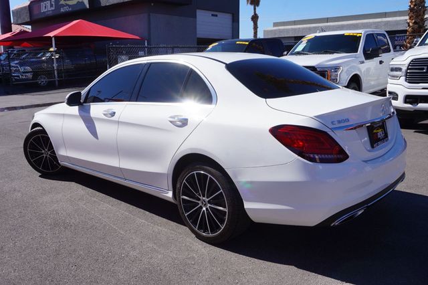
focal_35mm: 32
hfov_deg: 59.5
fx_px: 374
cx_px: 214
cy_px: 142
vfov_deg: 41.7
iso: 100
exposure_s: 1/125
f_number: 14
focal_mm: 21
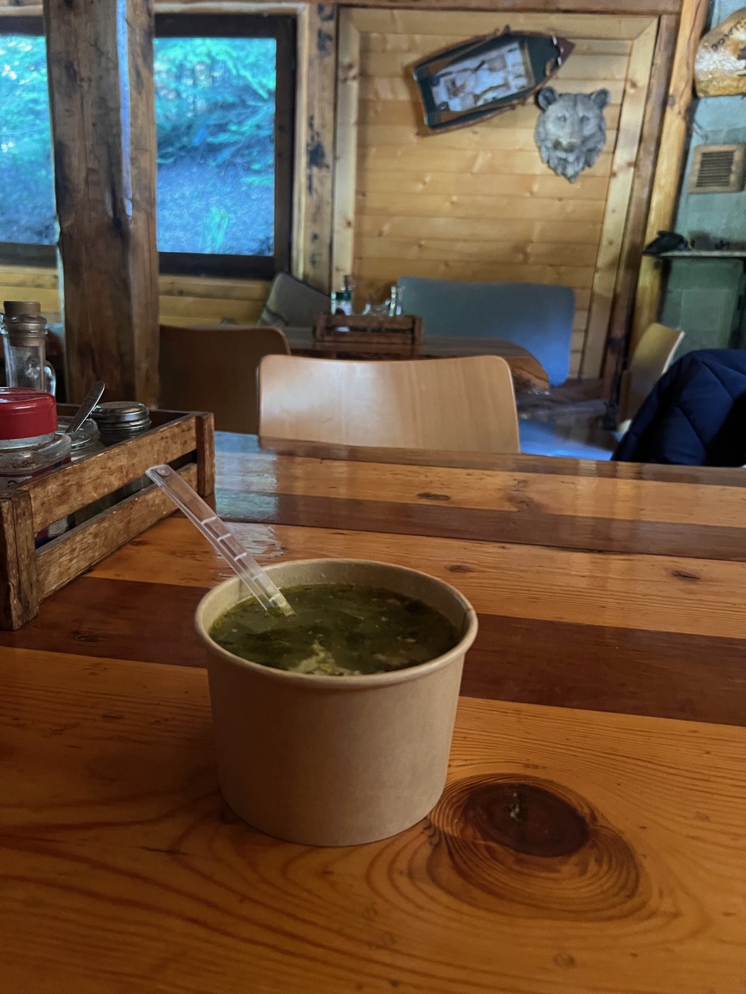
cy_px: 497
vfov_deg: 67.3
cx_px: 373
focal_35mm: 26
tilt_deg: -15.1
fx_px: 747
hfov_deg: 53.1
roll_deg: -4.6
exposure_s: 1/35
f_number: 1.5
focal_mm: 5.7
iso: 640
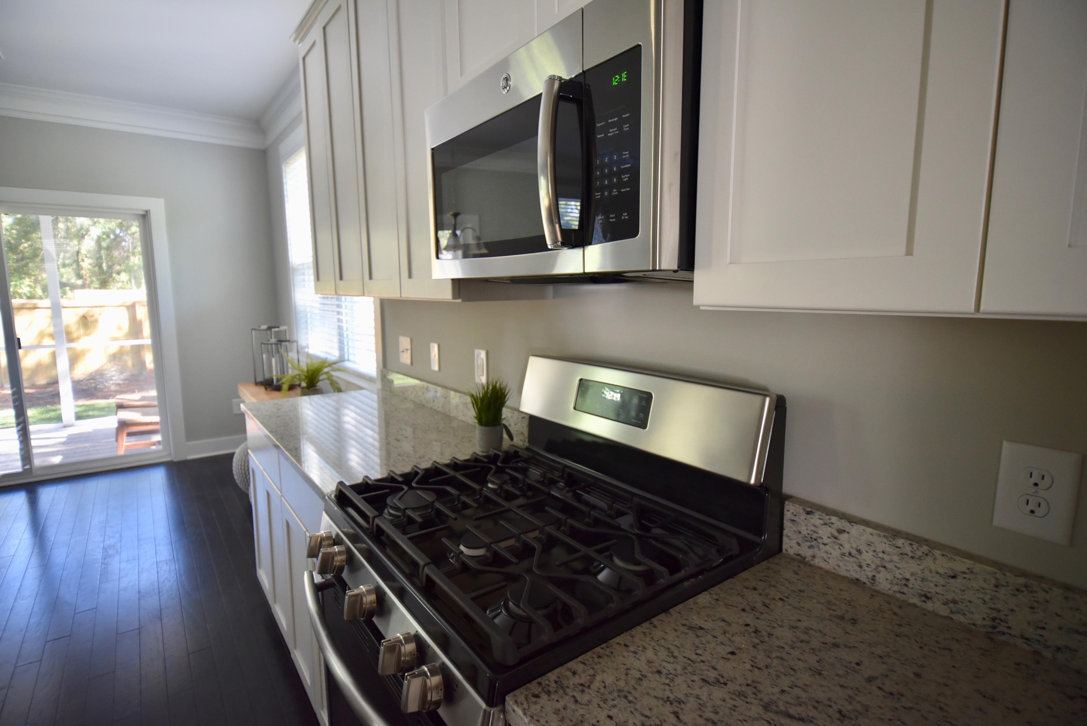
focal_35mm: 18
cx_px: 544
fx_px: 544
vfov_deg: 67.4
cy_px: 363
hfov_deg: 90.0
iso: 2000
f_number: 4.5
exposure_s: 1/80
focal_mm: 18
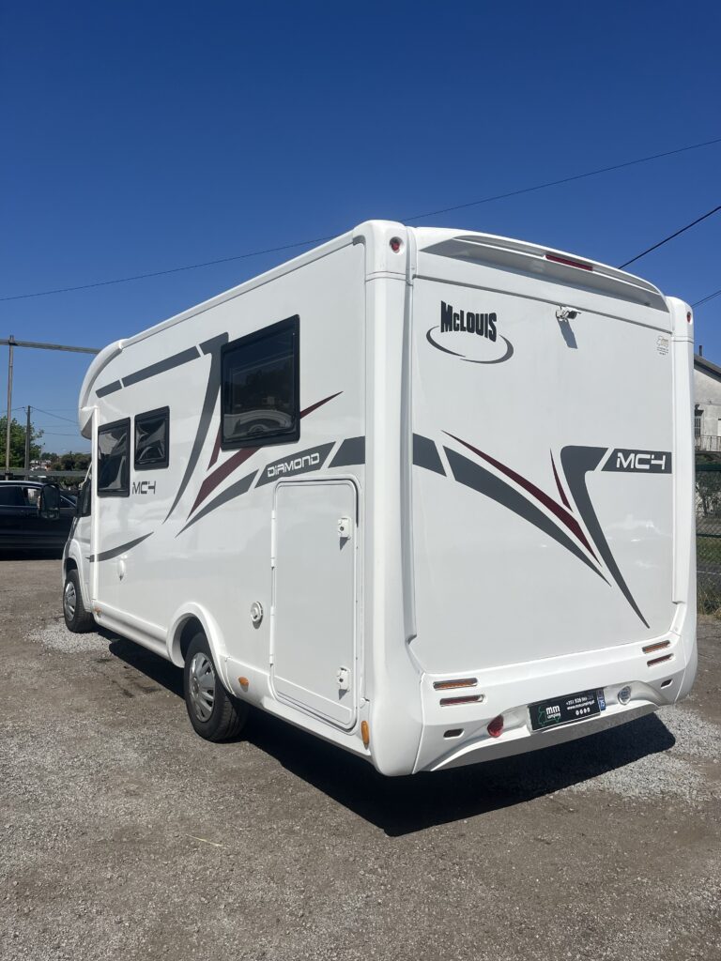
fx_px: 722
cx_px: 360
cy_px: 480
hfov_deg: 53.1
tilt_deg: +1.2
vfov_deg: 67.3
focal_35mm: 26
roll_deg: -1.3
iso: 50
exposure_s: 1/10870
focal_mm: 5.1
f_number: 1.6
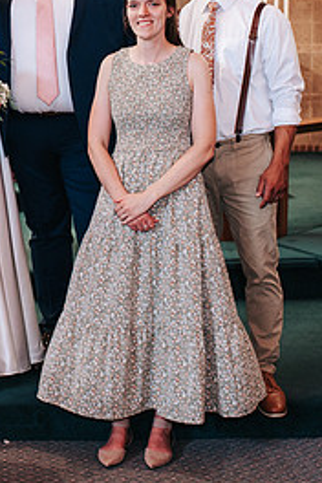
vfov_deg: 23.7
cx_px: -49
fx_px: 1140
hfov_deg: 15.6
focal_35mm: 85
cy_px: 117
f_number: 3.2
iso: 1000
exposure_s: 1/125
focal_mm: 35
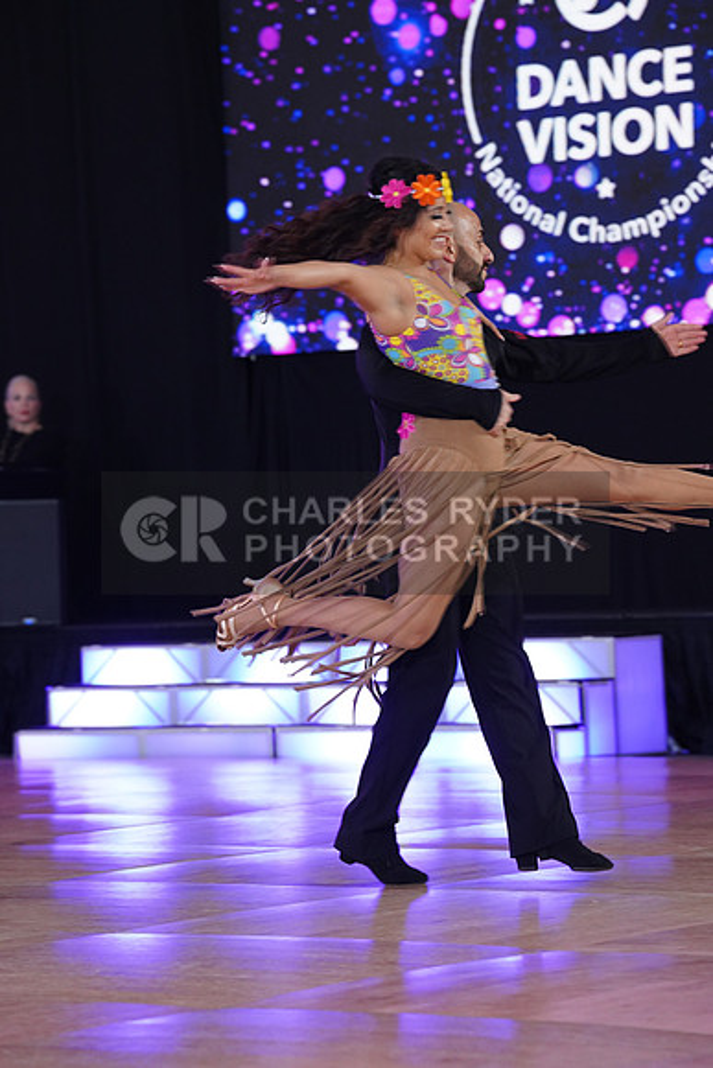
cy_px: 534
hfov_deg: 9.9
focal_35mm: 139
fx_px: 4127
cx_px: 356
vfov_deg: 14.8
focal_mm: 139
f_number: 5.6
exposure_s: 1/160
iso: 2500
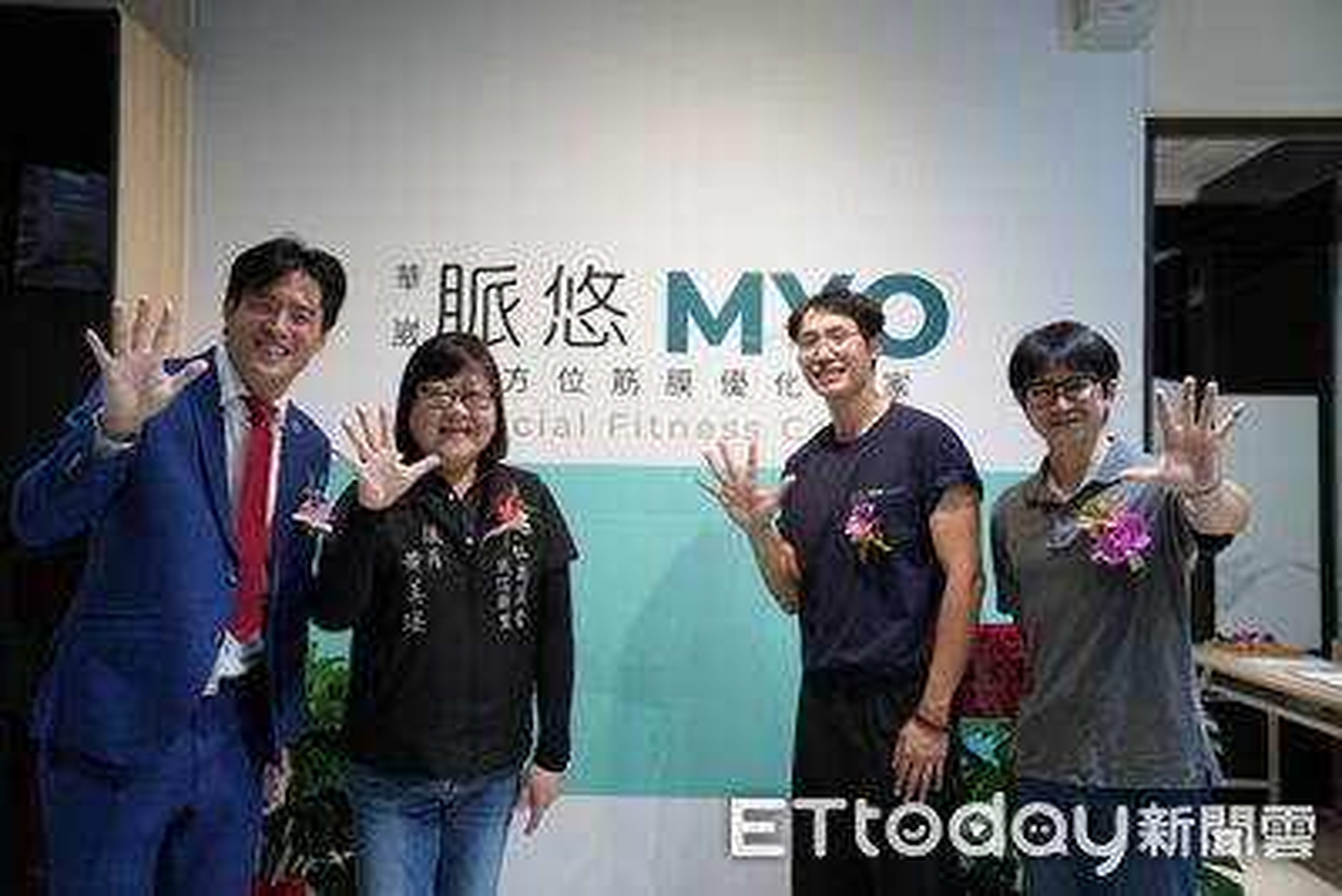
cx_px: 671
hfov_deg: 51.9
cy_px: 448
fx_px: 1380
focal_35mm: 37
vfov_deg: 36.0
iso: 125
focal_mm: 37
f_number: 2.8
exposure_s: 1/40
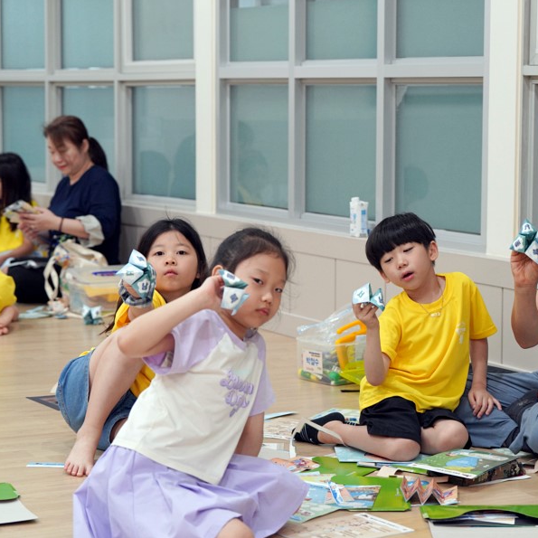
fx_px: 1583
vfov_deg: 19.3
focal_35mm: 90
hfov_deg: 19.2
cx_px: 390
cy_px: 269
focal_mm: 70
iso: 1600
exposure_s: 1/160
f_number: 4
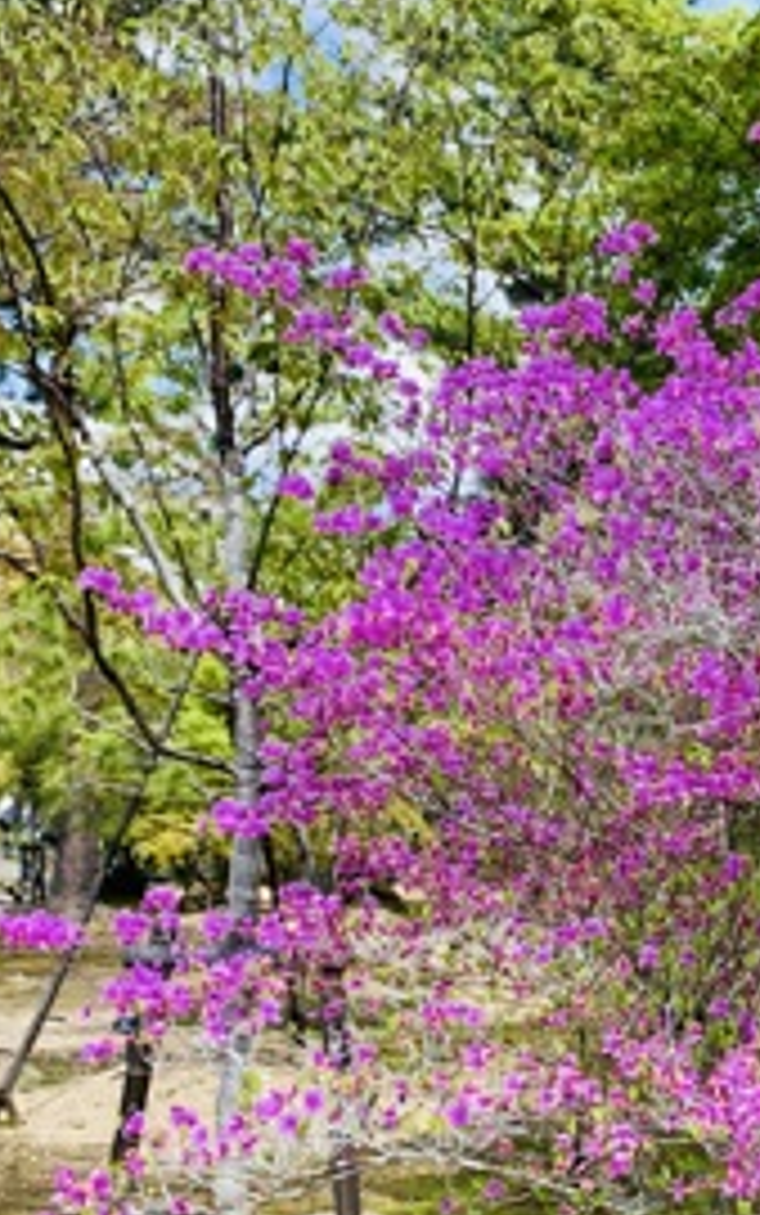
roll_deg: -0.9
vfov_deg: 40.7
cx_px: 764
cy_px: 783
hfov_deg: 25.1
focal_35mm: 49
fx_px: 1622
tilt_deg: +5.1
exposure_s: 1/543
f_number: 1.8
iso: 25
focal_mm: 4.25
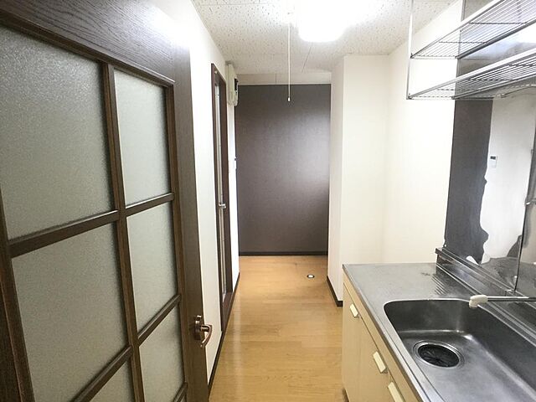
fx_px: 480
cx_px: 268
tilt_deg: -8.1
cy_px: 201
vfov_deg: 45.4
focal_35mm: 31
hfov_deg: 58.4
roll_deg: +0.2
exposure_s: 1/30
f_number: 2.4
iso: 64
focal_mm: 3.3
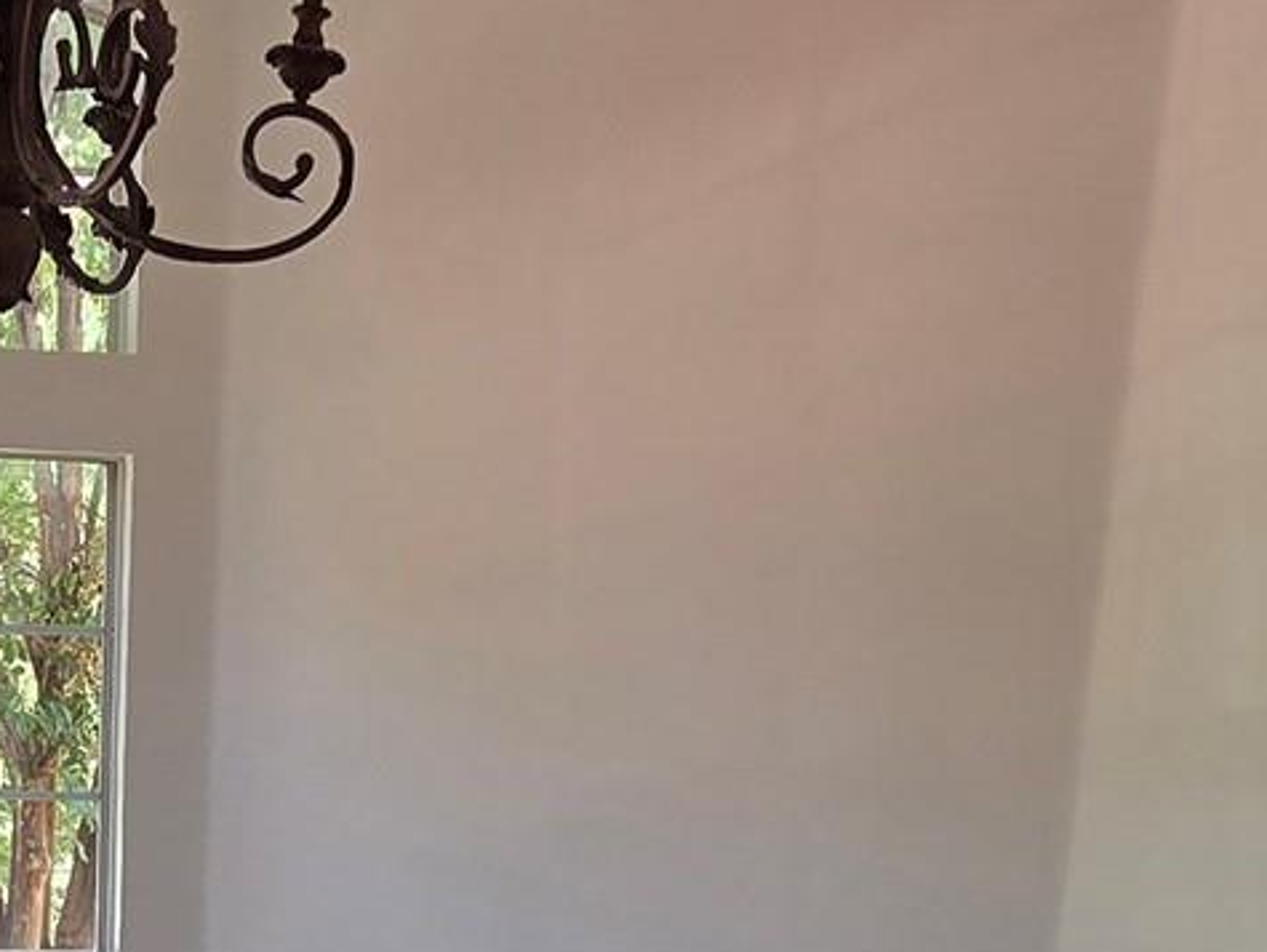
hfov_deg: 31.9
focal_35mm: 56
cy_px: 1269
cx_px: 29
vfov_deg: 23.0
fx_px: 2051
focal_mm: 2.2
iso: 64
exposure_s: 1/120
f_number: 2.2
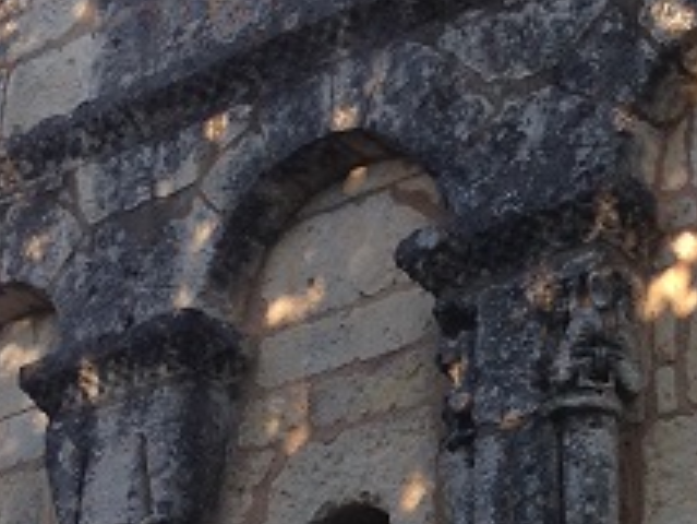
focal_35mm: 124
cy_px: 455
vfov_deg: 11.9
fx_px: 2498
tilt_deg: +21.9
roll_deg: -1.4
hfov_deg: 15.7
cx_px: 632
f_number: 2.4
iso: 50
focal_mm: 4.12
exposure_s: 1/437
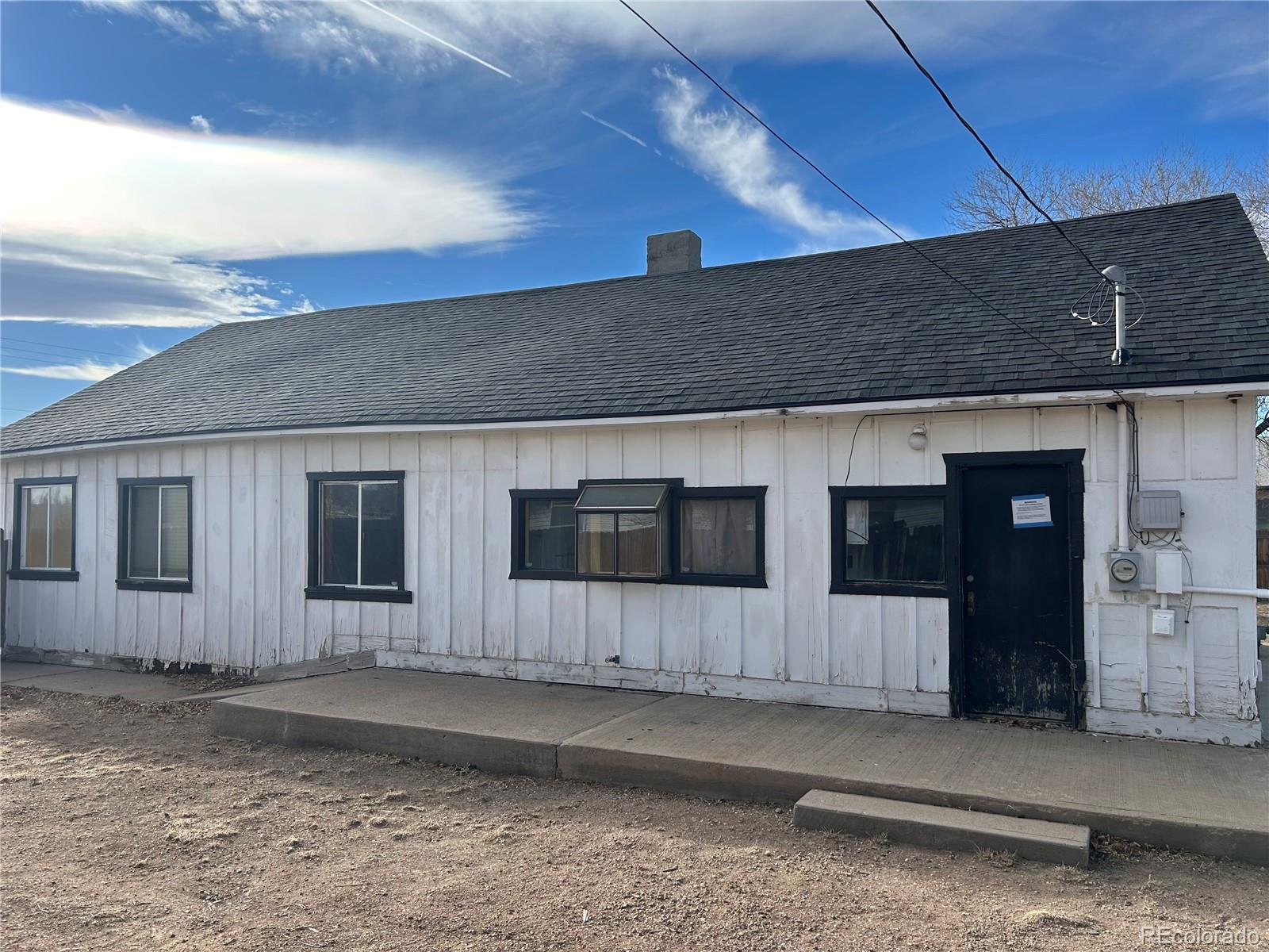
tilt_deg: +2.3
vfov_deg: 53.1
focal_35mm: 26
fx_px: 953
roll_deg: +1.0
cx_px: 634
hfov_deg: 67.3
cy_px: 476
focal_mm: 5.7
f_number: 1.5
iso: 50
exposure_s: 1/3077
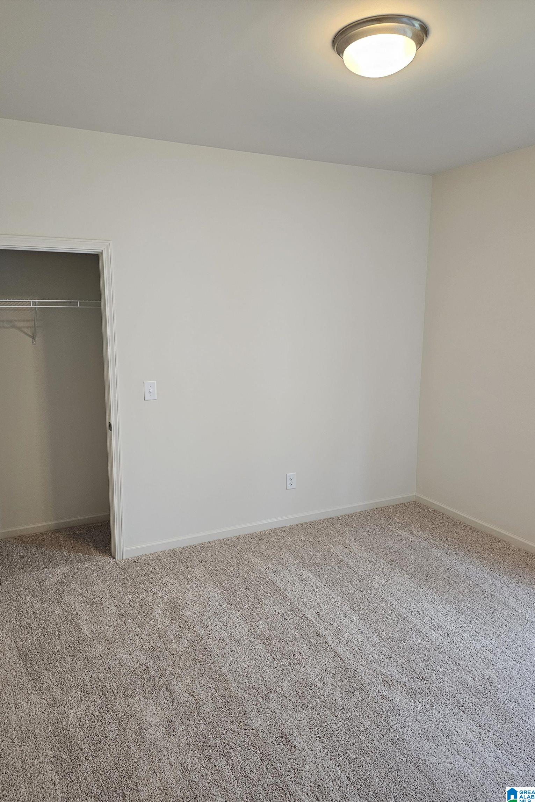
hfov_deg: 53.1
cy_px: 401
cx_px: 246
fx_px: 535
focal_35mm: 24
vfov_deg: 73.7
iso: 320
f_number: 1.7
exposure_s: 1/120
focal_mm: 6.3
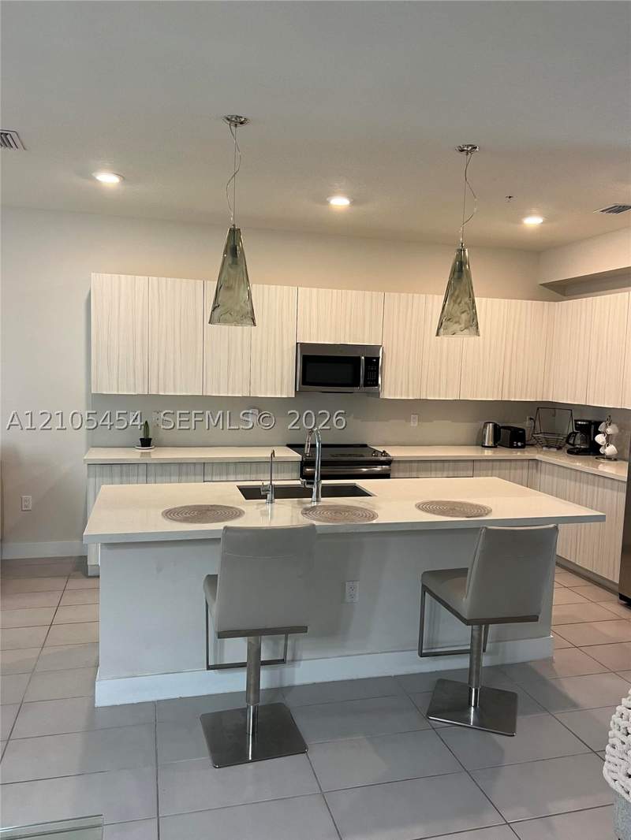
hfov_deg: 53.1
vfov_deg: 67.3
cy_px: 420
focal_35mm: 26
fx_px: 632
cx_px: 316
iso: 100
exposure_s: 1/60
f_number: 1.5
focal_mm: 5.7
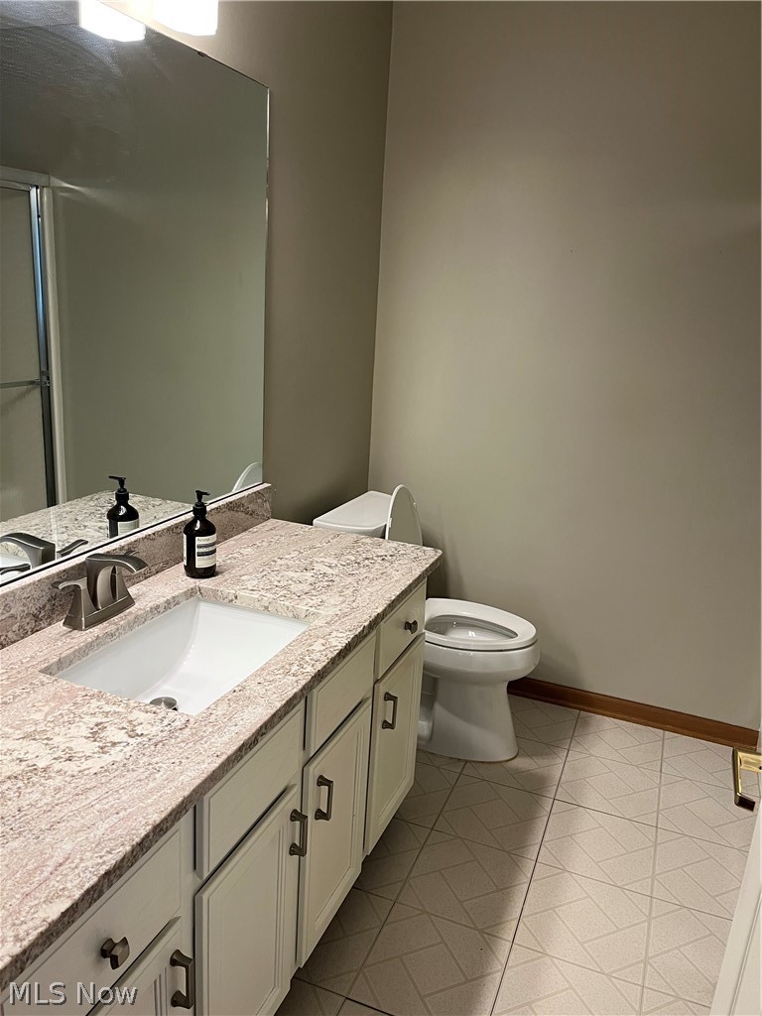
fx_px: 763
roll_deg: -3.0
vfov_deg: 67.3
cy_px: 508
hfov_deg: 53.1
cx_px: 381
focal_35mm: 26
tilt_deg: -15.7
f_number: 1.6
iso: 100
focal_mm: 5.1
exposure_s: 1/60
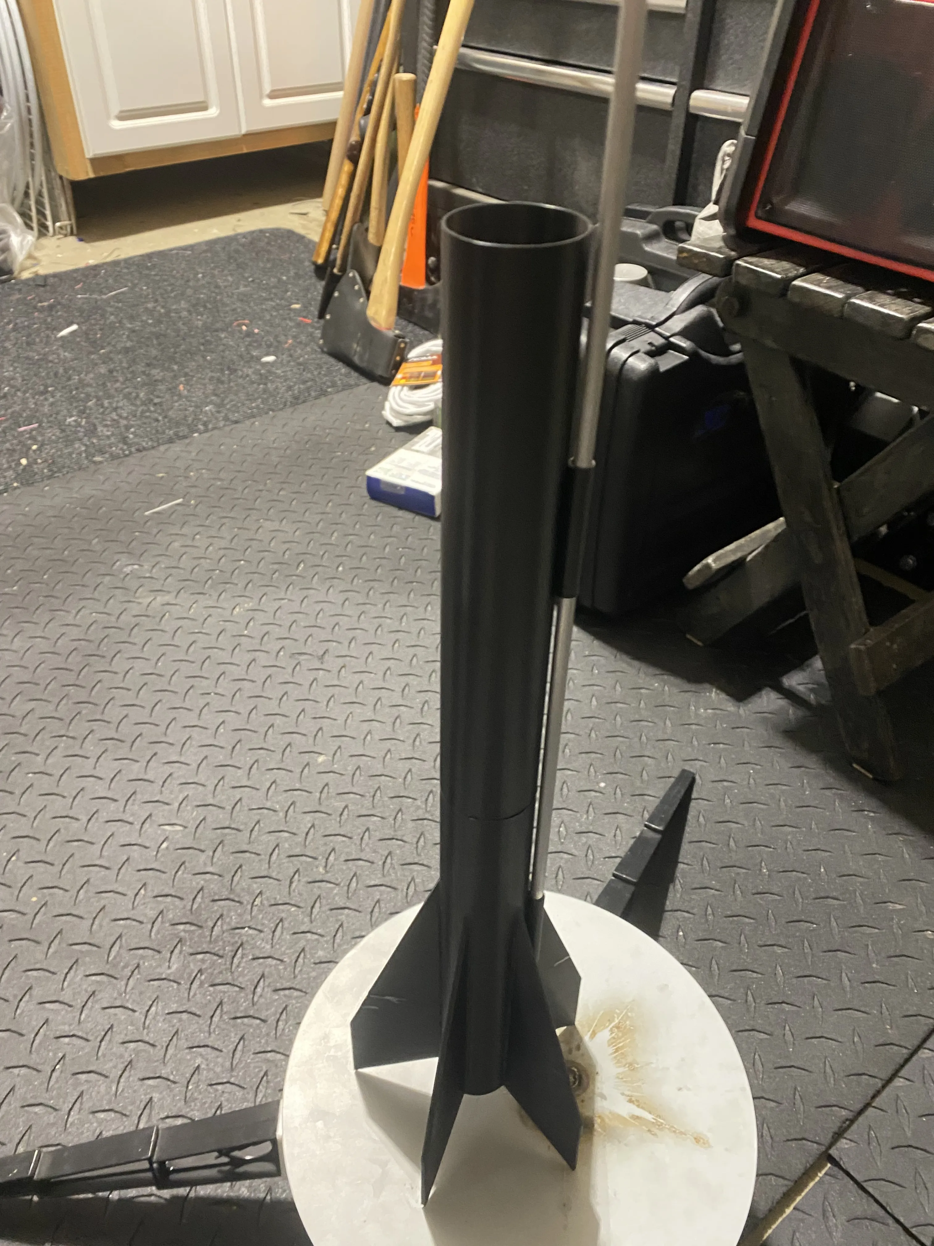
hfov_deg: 53.1
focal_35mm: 26
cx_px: 467
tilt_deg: -37.1
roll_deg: +0.4
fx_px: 935
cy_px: 623
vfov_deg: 67.3
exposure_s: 1/40
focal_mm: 4.25
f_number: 1.8
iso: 500
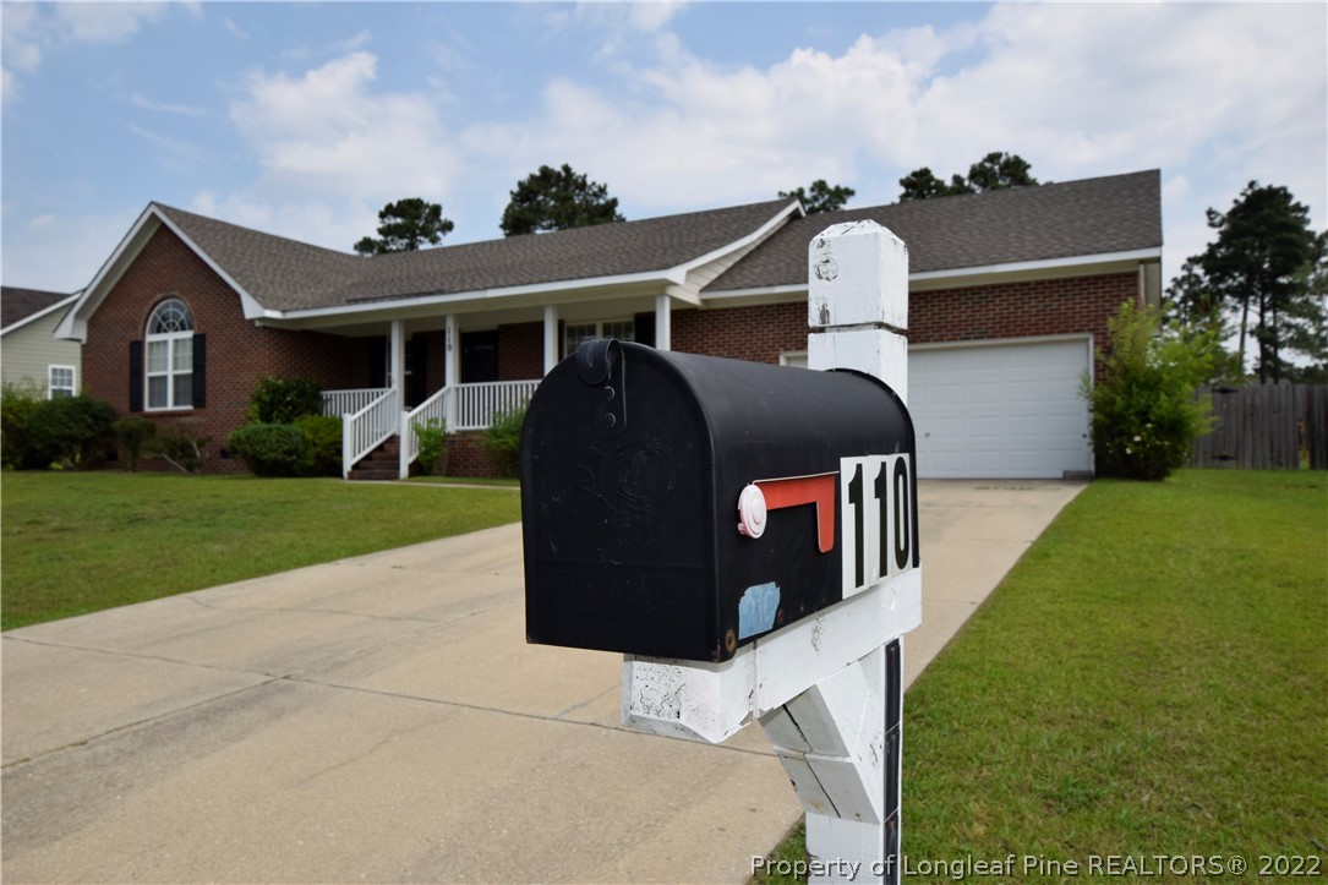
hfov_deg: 67.4
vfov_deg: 47.9
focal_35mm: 27
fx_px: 996
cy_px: 442
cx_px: 664
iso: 100
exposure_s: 1/200
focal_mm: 18
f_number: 10
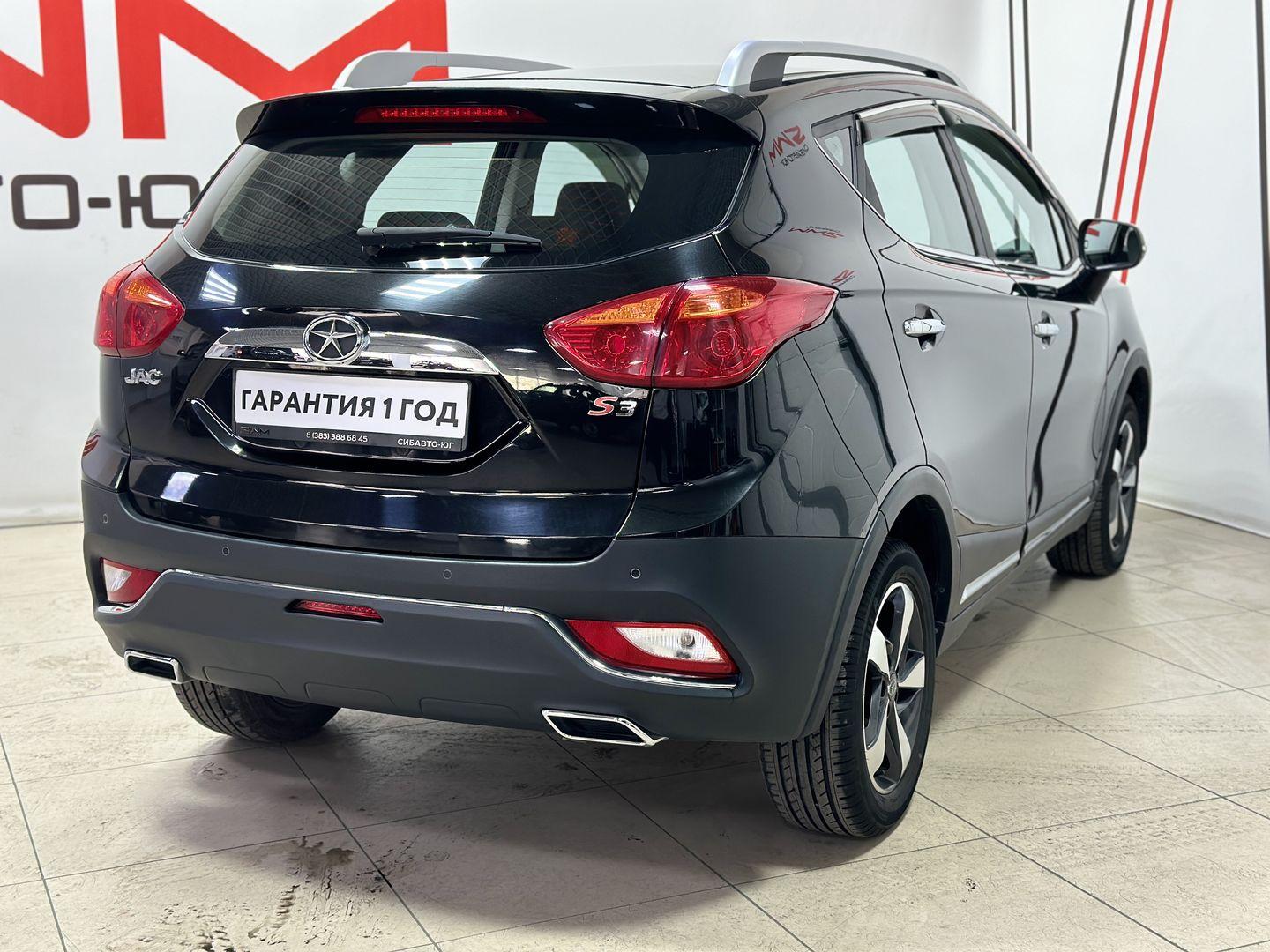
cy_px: 476
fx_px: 1761
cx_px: 635
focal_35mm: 48
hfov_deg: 39.7
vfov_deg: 30.3
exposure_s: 1/50
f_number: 1.78
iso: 125
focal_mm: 6.86
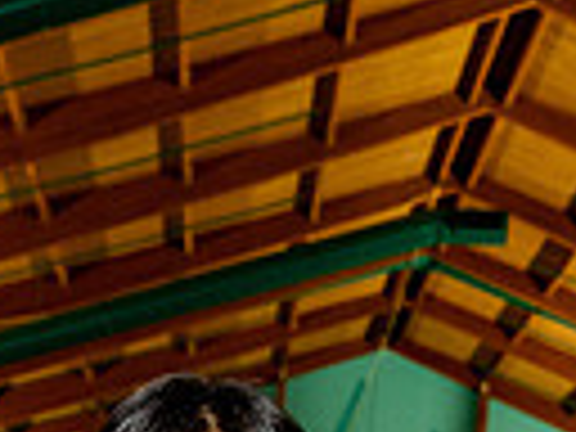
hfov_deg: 12.7
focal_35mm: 155
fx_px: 2579
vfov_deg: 8.8
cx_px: 176
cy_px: 990
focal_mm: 46
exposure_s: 1/250
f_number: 6.3
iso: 1600
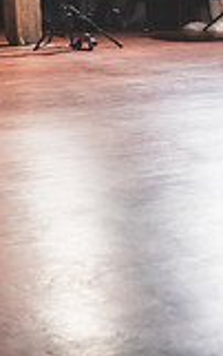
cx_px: -402
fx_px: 853
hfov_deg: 11.0
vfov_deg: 21.9
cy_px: -65
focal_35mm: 88
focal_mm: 24
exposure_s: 1/200
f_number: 2.8
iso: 1000
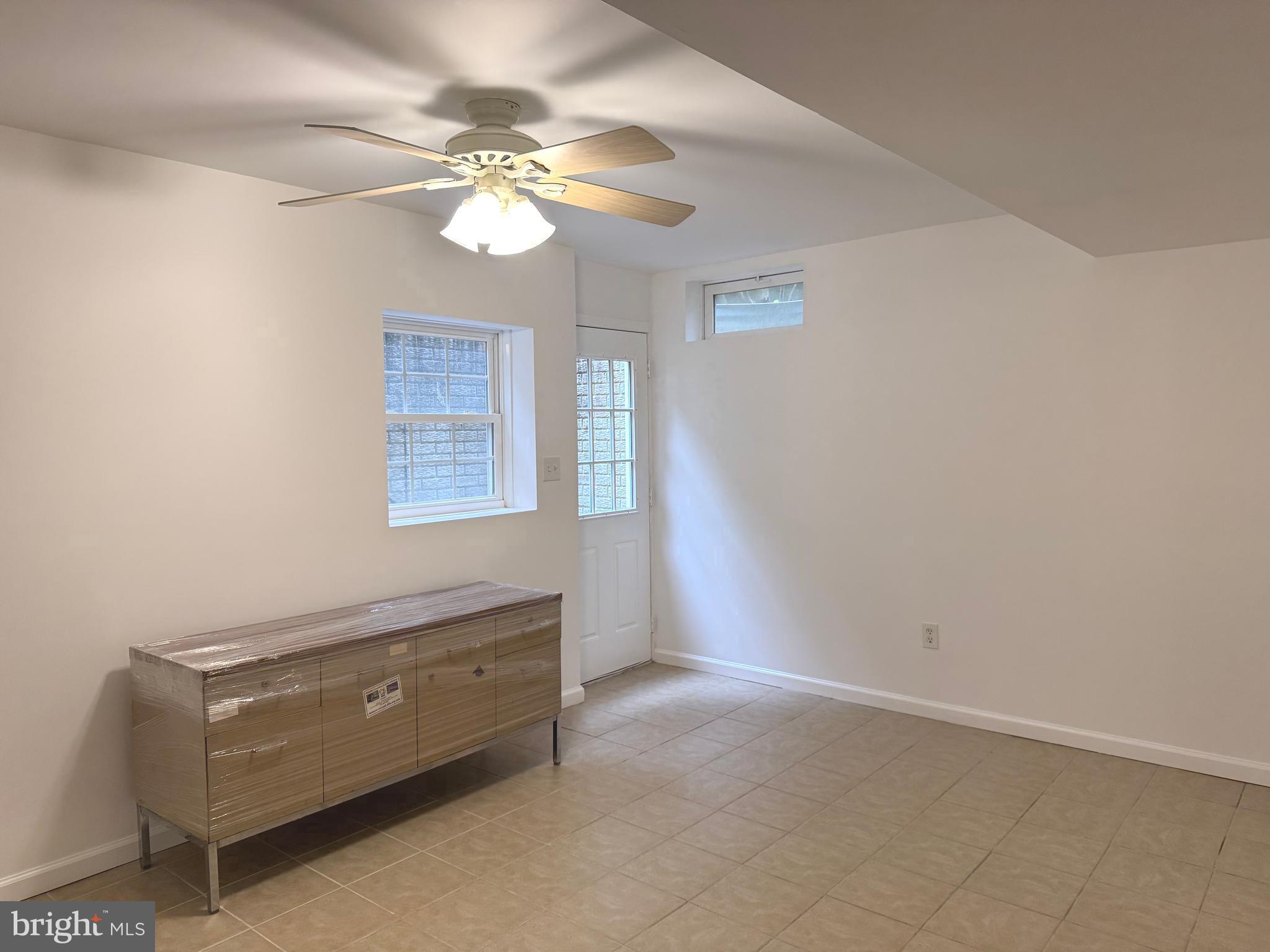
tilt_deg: -4.3
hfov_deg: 71.6
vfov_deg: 56.8
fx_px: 881
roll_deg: +0.3
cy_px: 476
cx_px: 635
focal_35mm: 24
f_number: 1.78
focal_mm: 6.76
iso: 200
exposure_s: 1/120
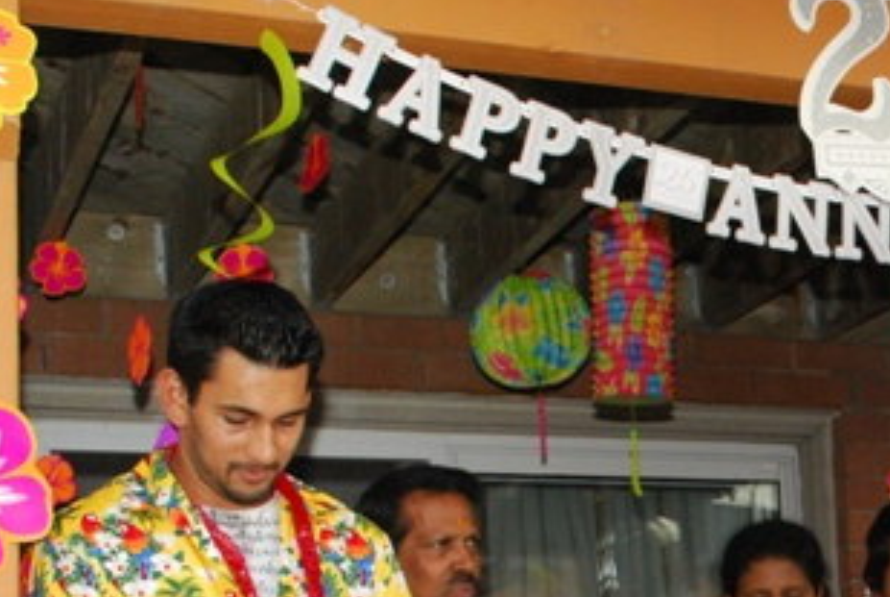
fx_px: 2154
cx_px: 935
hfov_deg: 22.3
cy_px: 629
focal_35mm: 87
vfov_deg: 15.4
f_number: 7.1
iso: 800
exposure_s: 1/100
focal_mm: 24
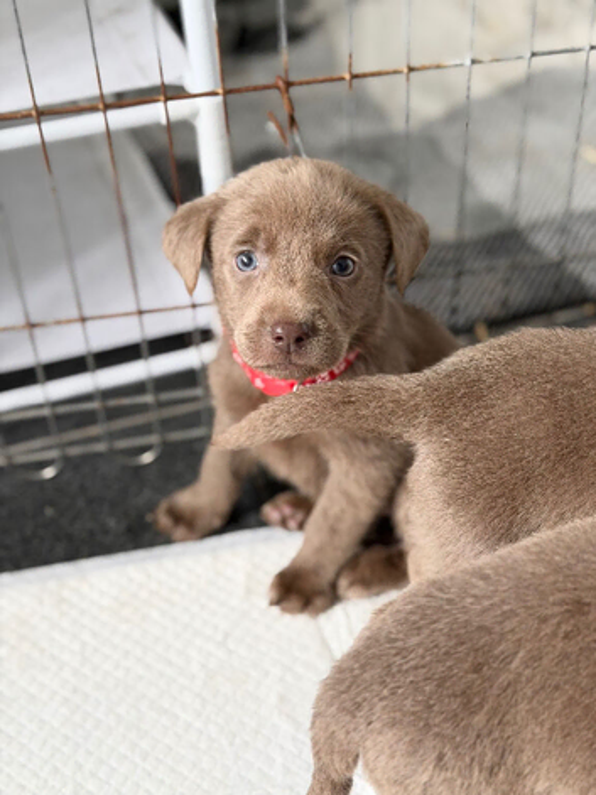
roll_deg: +6.2
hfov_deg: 30.3
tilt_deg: -40.4
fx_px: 1102
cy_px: 398
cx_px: 298
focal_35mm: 48
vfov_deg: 39.7
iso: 100
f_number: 1.78
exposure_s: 1/63
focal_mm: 6.76
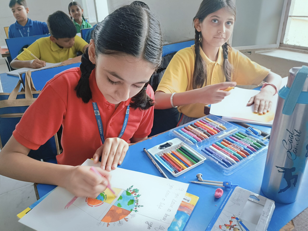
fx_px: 222
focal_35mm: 25
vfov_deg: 54.9
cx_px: 154
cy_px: 116
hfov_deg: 69.4
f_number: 1.7
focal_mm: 4.7
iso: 1858
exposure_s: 1/50
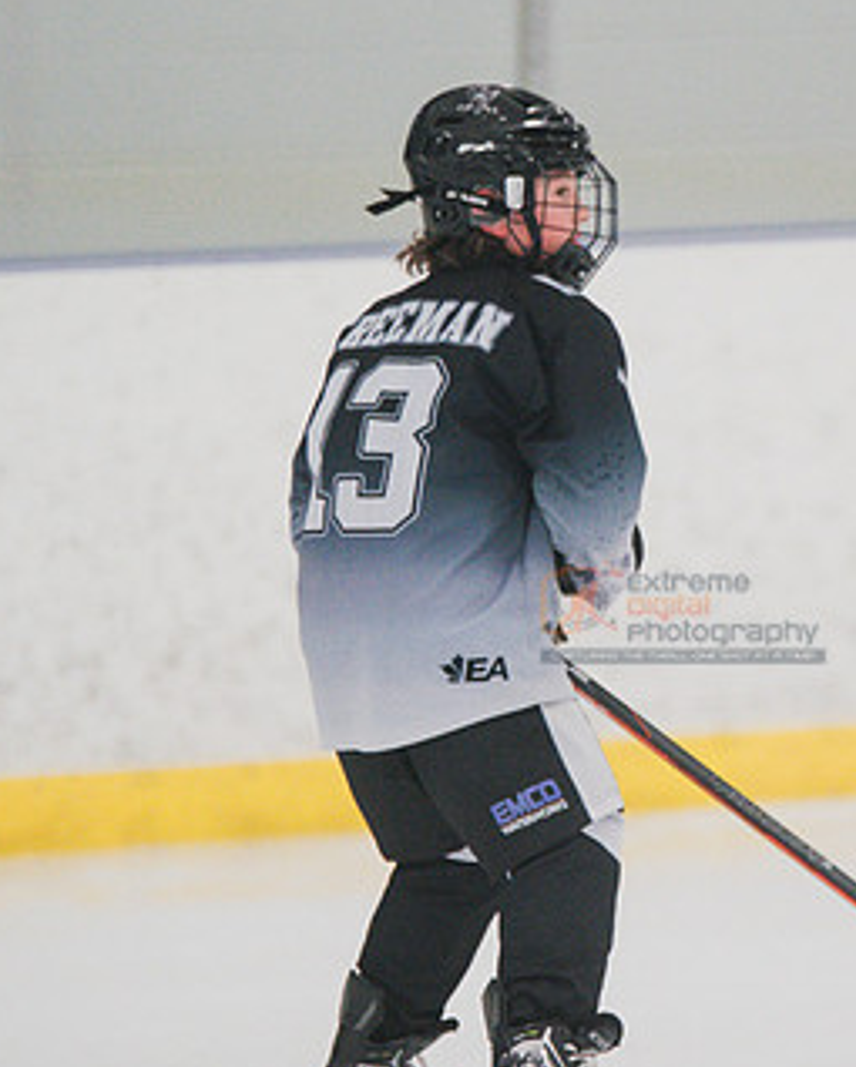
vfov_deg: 3.4
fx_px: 18120
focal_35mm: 573
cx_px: 632
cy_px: 489
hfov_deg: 2.7
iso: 3200
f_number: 3.2
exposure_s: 1/800
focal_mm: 274
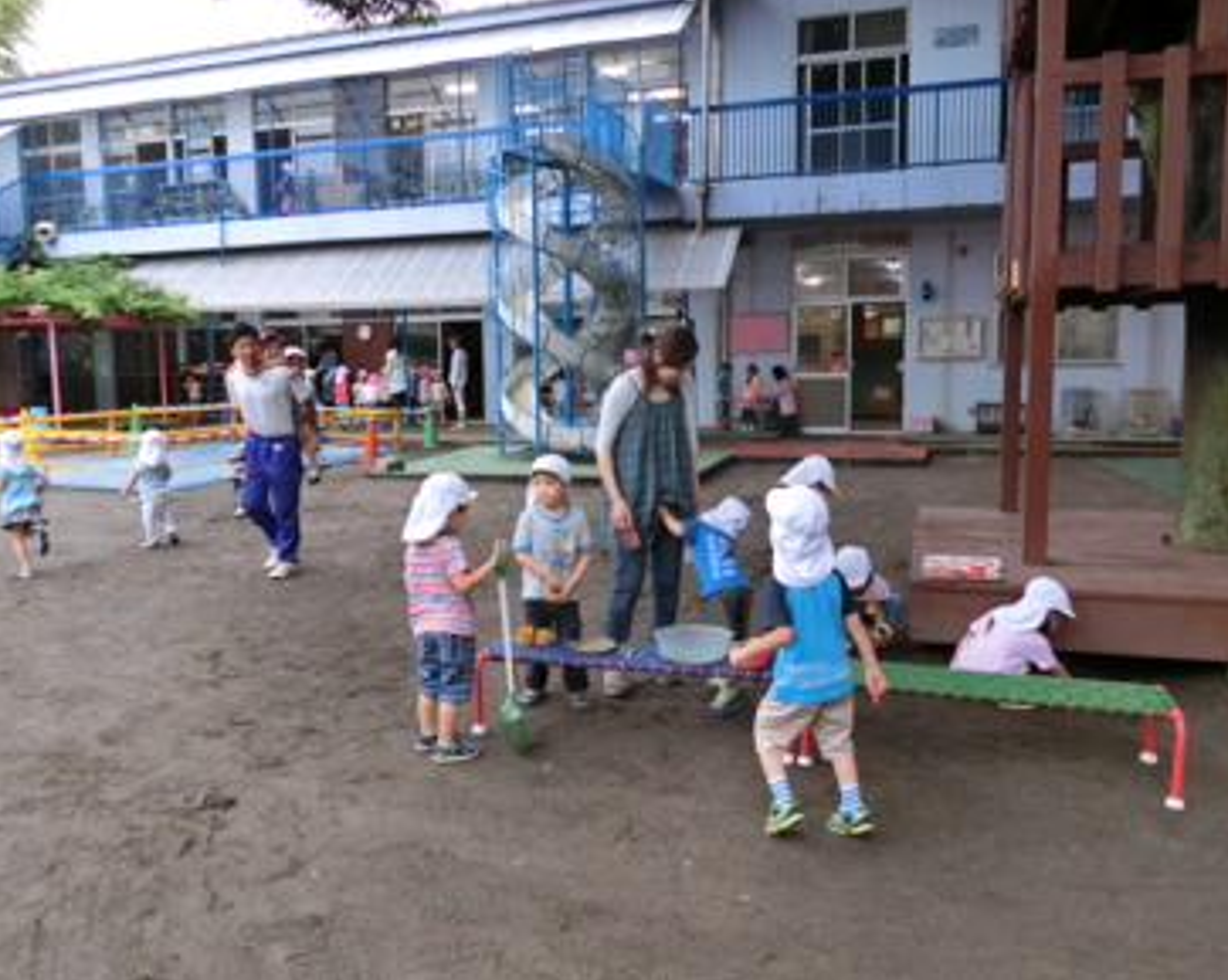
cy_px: 478
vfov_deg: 53.1
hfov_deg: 64.1
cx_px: 614
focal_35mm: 27
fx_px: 980
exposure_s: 1/125
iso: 160
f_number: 3.5
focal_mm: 4.5
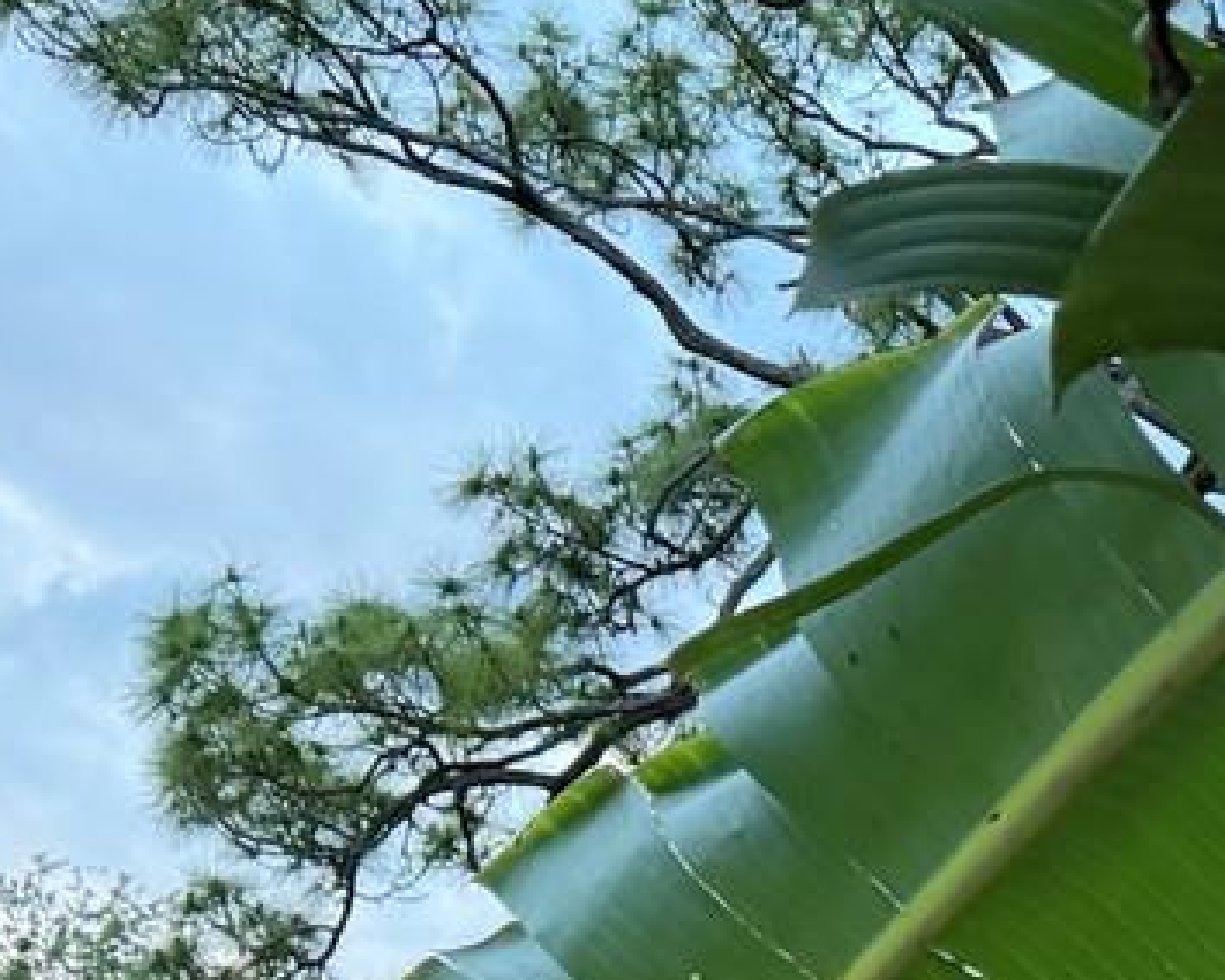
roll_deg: -2.0
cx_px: 1786
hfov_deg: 16.6
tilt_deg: -1.3
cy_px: 1808
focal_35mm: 106
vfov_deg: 13.0
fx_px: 3842
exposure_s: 1/152
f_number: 1.78
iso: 200
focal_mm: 6.76
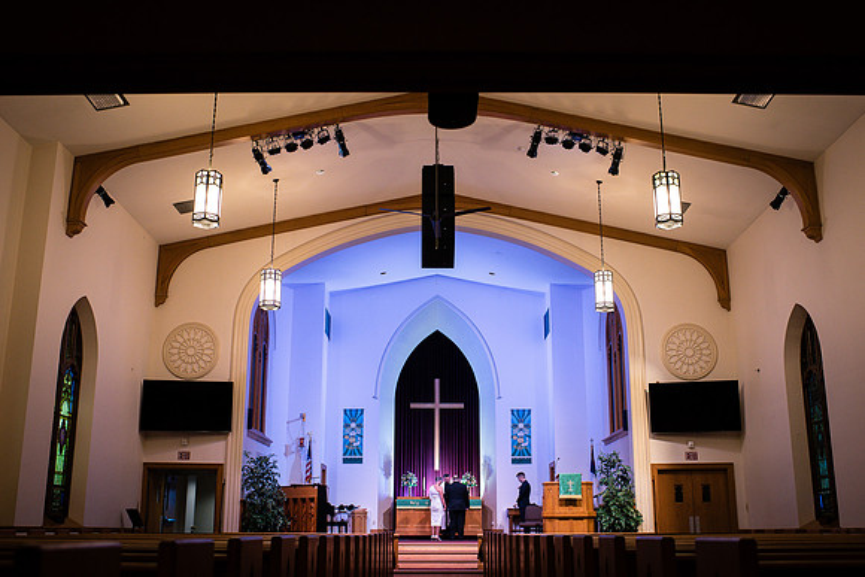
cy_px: 284
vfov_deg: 36.5
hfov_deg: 52.6
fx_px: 875
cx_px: 439
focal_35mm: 36
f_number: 3.5
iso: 1000
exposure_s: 1/200
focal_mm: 35
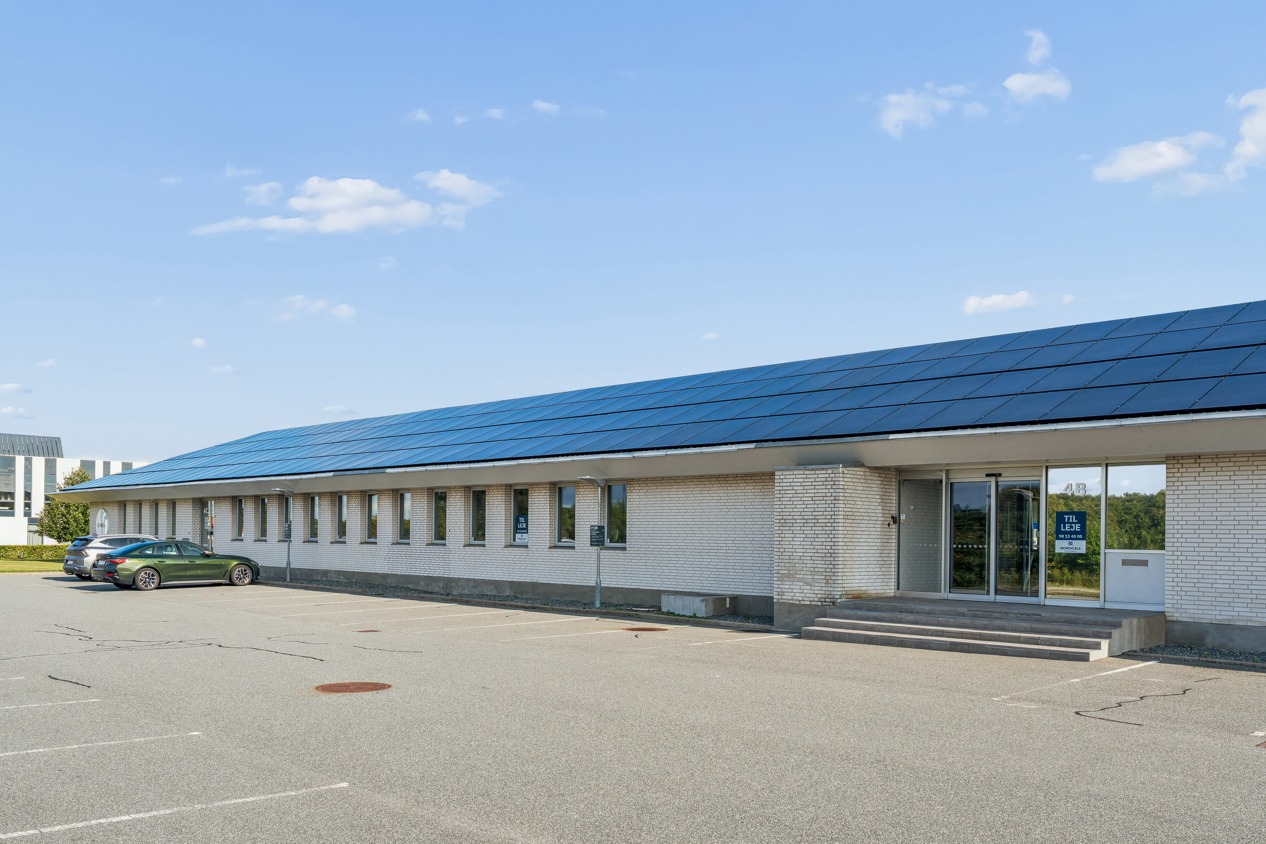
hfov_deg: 61.9
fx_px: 1055
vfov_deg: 43.6
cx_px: 633
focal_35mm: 30
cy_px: 422
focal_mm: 30
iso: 400
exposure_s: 1/500
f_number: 10
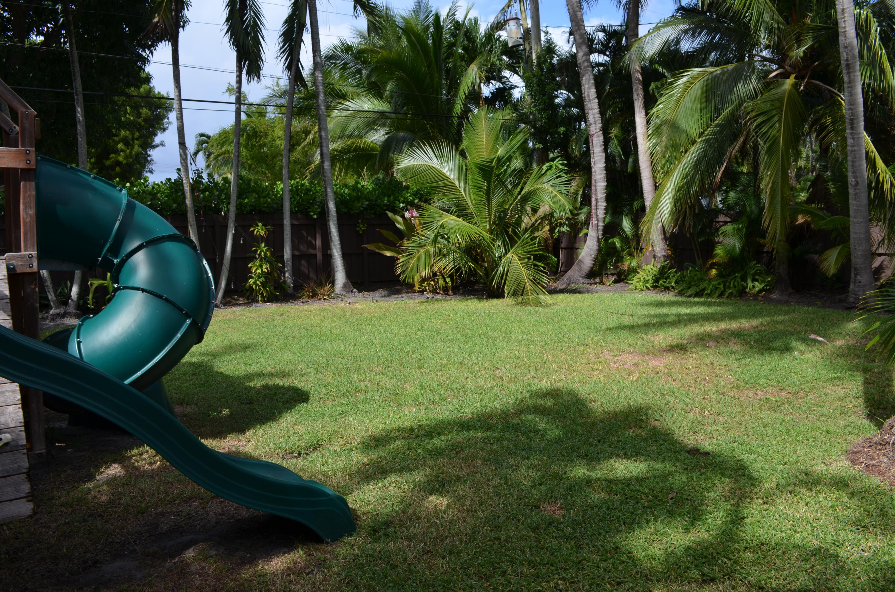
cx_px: 448
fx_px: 670
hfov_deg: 67.5
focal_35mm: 27
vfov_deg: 47.7
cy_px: 296
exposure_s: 1/250
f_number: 8
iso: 125
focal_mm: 18
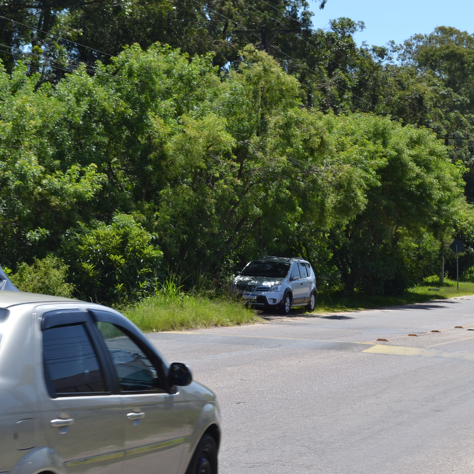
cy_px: 258
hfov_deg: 19.0
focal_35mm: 91
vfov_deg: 19.1
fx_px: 1410
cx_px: 329
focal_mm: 42
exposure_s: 1/200
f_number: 7.1
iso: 100
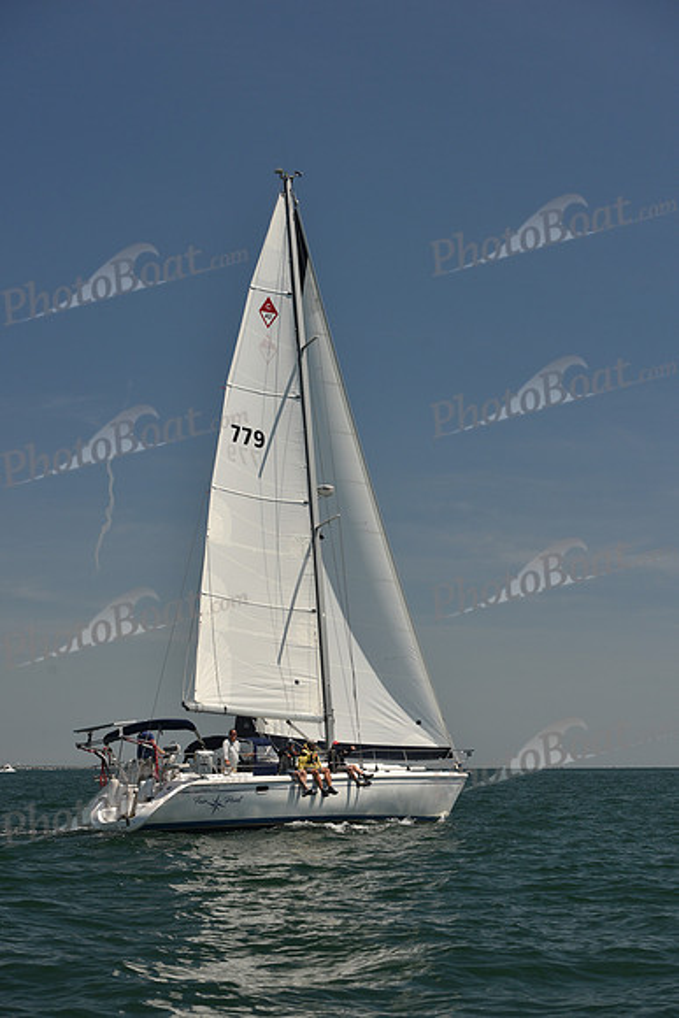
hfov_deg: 19.5
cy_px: 509
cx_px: 340
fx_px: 1979
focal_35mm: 70
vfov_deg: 28.8
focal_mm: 70
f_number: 7.1
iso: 250
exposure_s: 1/800
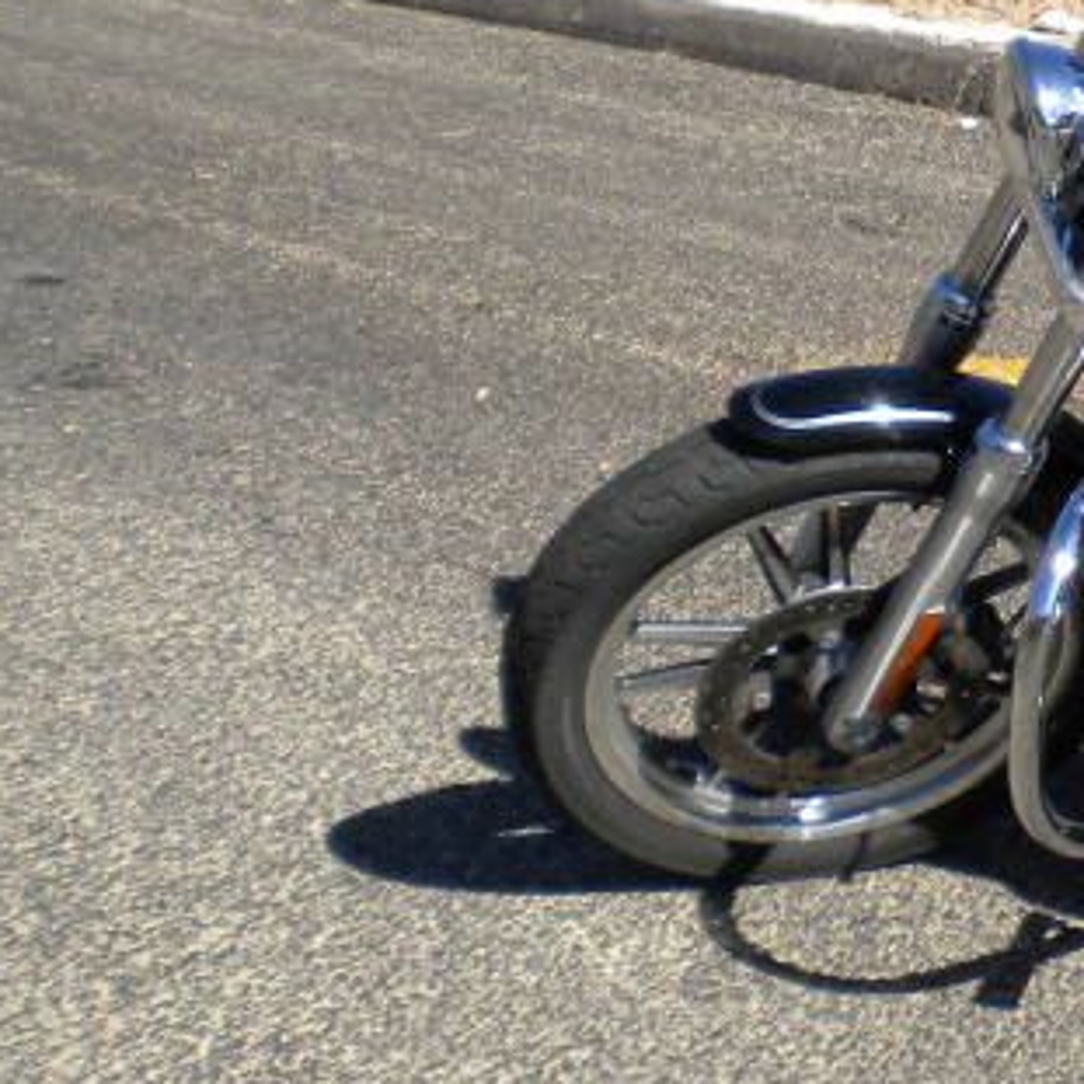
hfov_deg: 15.4
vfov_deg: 17.0
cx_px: 1753
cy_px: 251
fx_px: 3614
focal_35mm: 102
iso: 80
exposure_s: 1/504
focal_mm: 6.3
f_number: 4.6
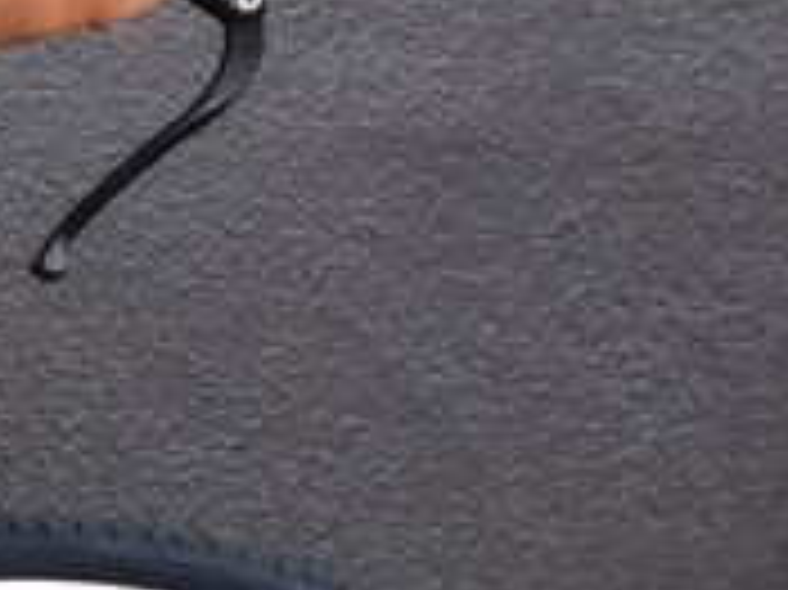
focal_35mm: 166
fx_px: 3776
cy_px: 842
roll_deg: -1.9
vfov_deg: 8.8
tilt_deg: -10.4
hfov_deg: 9.9
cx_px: -1306
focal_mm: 4.15
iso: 64
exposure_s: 1/33
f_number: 2.2
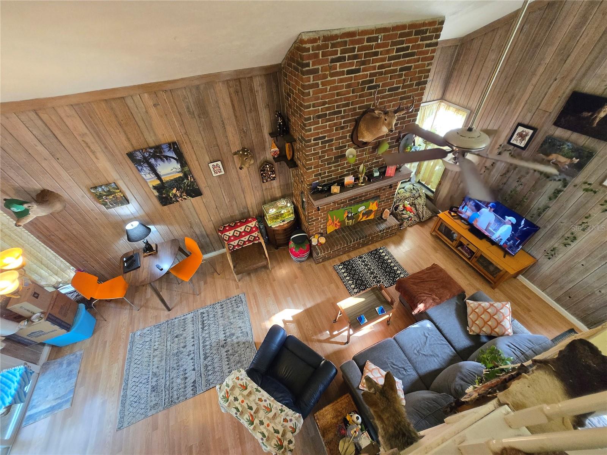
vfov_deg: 89.9
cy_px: 228
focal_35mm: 13
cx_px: 304
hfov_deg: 106.2
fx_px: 228
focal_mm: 1.7
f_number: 2.2
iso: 500
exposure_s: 1/60
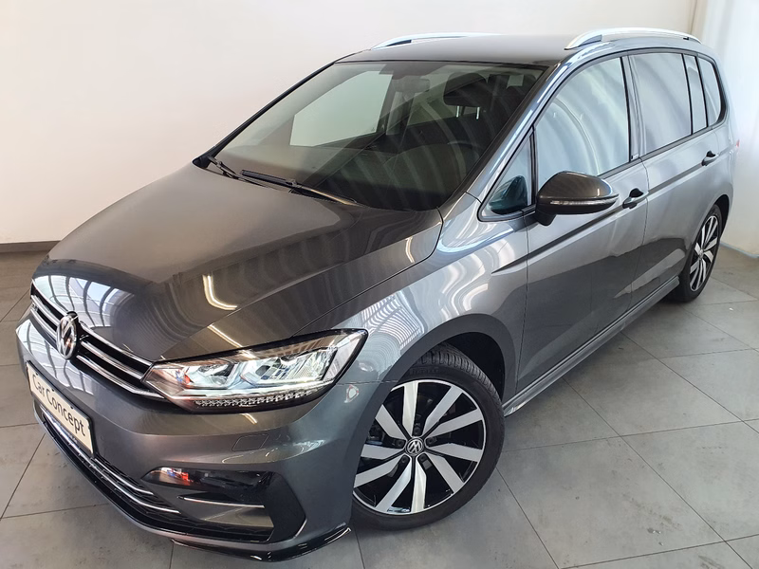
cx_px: 380
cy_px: 284
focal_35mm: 26
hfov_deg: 67.3
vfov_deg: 53.1
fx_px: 570
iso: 250
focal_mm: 4.32
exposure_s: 1/100
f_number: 2.4
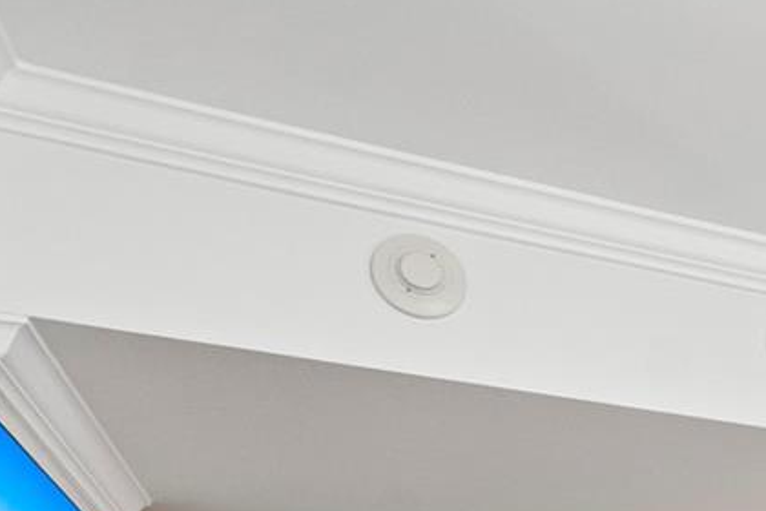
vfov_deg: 18.7
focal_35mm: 61
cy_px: 834
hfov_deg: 24.0
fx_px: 1298
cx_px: 1218
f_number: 5
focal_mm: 16
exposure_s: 1/20
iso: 400
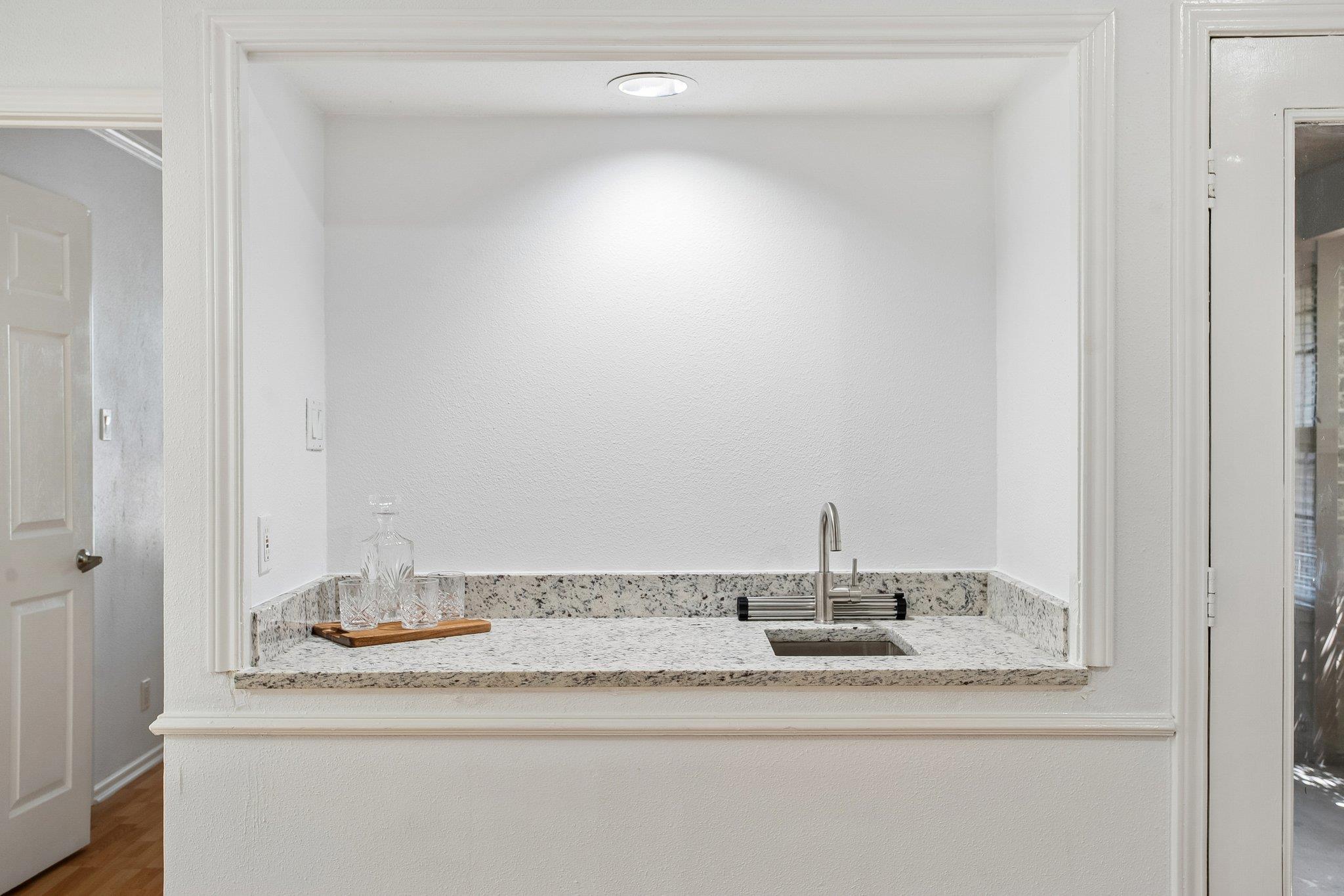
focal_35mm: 33
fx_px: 1232
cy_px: 448
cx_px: 672
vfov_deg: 40.0
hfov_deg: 57.2
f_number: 7.1
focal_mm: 33
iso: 320
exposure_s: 1/6
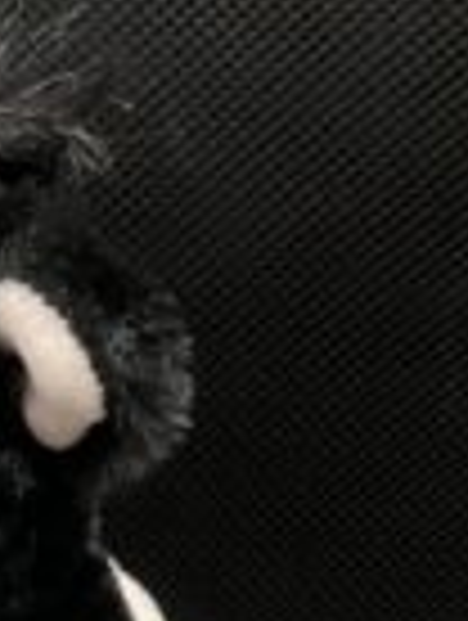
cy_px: 716
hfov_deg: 17.6
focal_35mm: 81
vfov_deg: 22.5
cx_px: -45
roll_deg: -2.9
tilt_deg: -19.0
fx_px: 1456
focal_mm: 3.99
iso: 320
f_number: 1.8
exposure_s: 1/60
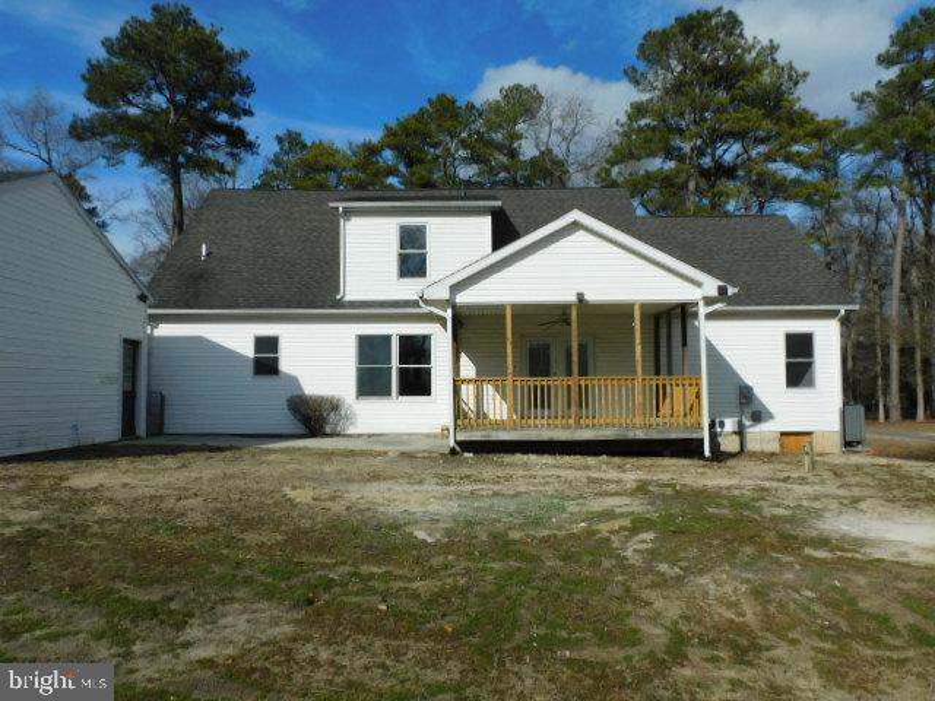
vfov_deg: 49.7
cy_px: 350
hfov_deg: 63.4
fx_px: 756
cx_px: 468
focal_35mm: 28
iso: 125
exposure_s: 1/1600
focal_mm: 5
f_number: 5
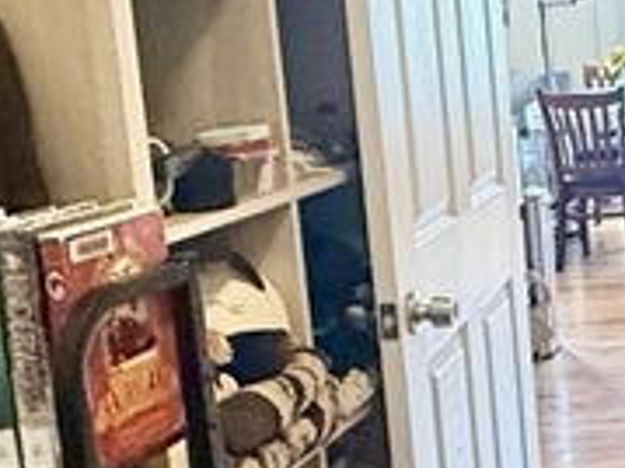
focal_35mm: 80
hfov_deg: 21.0
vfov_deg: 18.4
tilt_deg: -7.2
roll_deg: +1.2
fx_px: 1443
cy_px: 168
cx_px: 915
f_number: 2.2
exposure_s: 1/60
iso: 500
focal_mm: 2.22
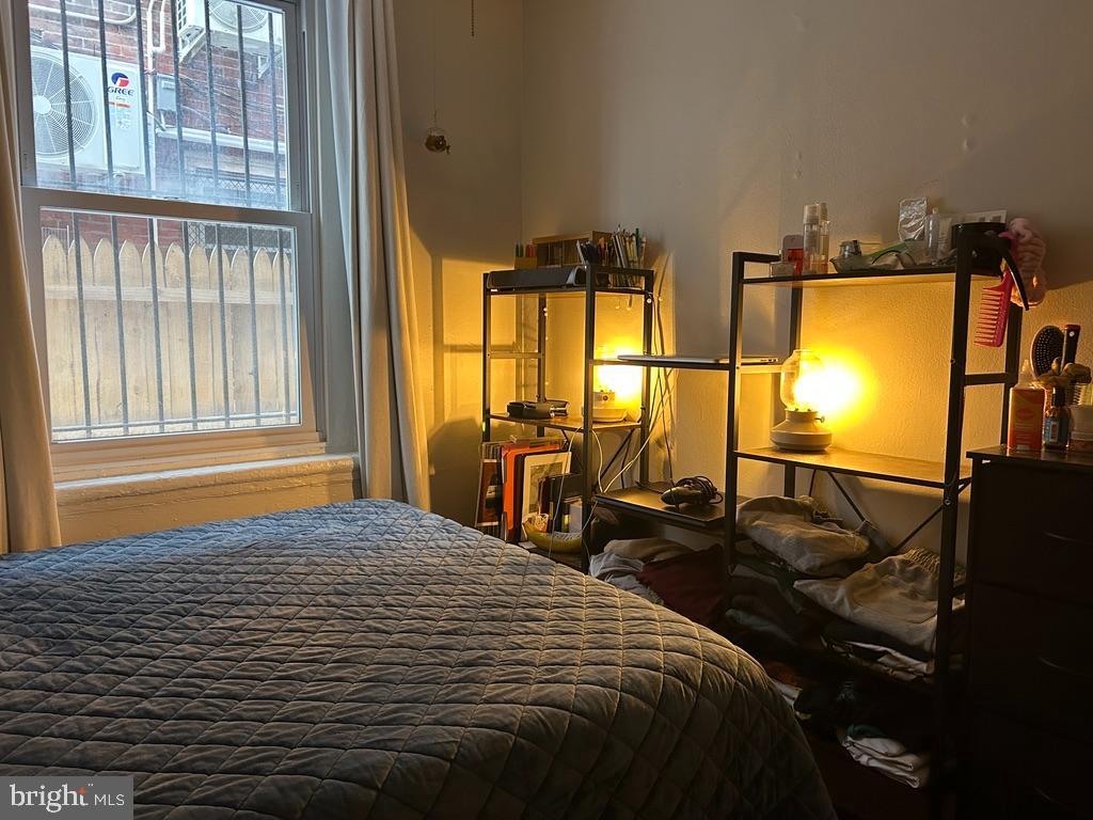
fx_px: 821
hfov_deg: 67.3
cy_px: 410
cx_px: 546
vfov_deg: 53.1
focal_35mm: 26
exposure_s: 1/60
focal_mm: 5.7
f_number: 1.5
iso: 320
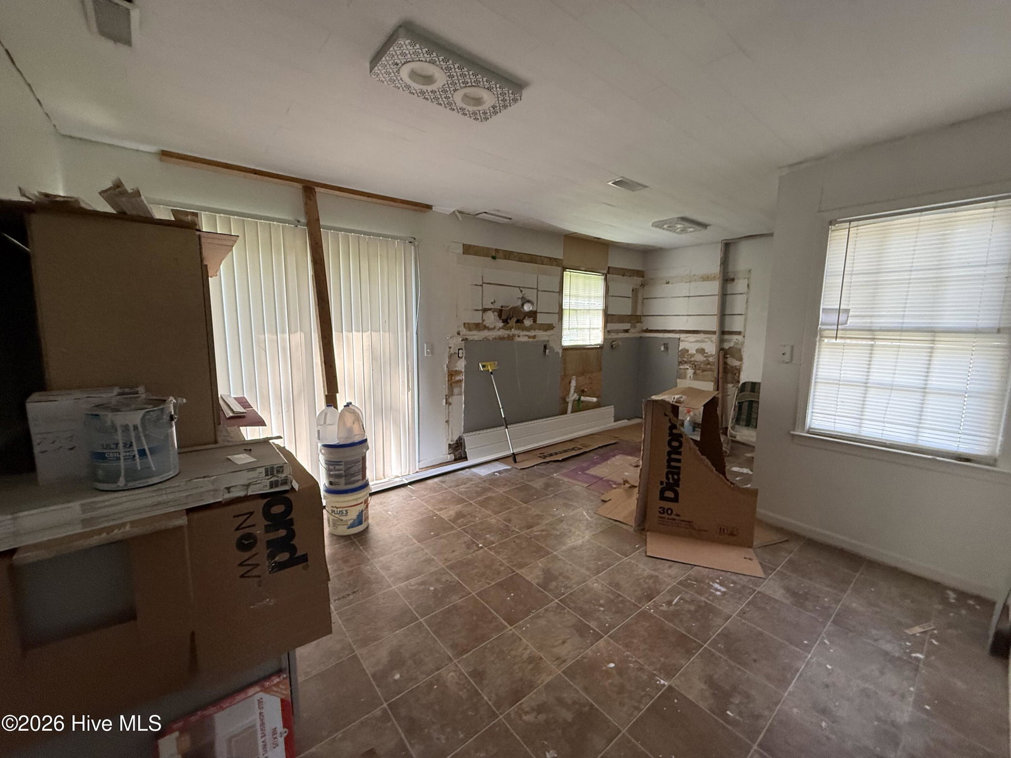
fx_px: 409
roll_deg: +0.0
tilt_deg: -9.3
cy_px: 379
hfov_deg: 102.1
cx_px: 506
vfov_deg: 85.7
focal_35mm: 14
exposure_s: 1/99
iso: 250
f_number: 2.2
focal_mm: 2.22
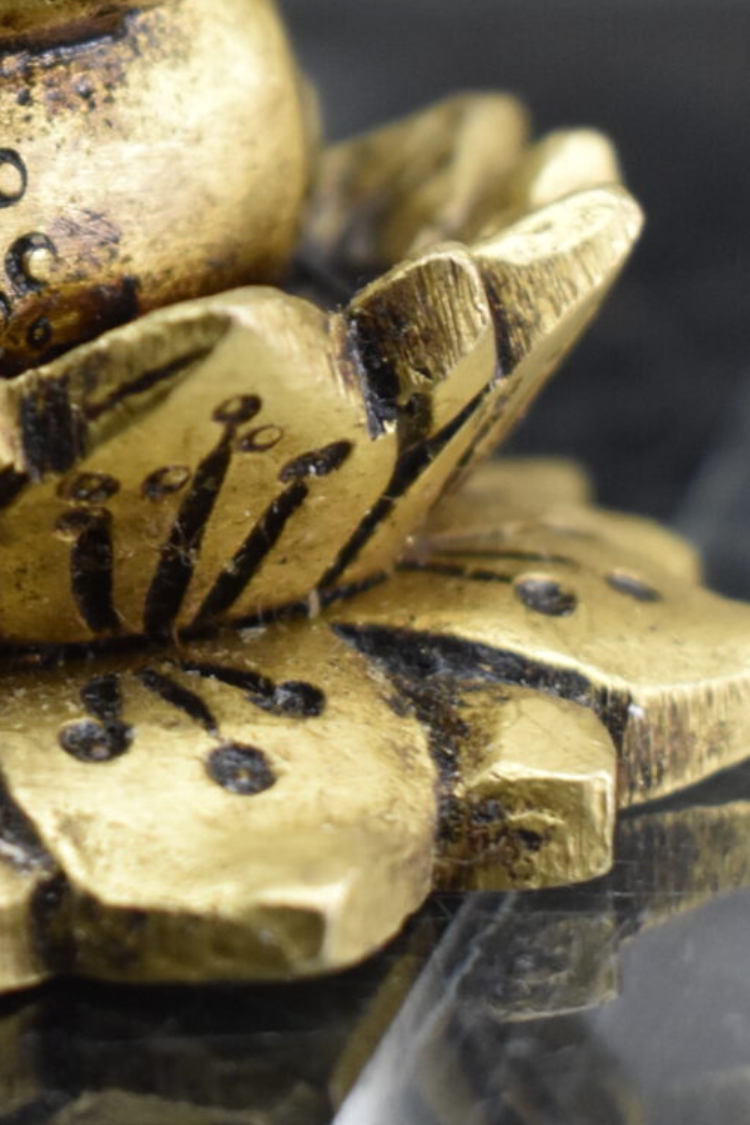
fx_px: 4894
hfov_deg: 8.7
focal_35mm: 157
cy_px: -77
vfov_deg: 12.9
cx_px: -7
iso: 1250
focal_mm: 31
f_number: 4.2
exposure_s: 1/60
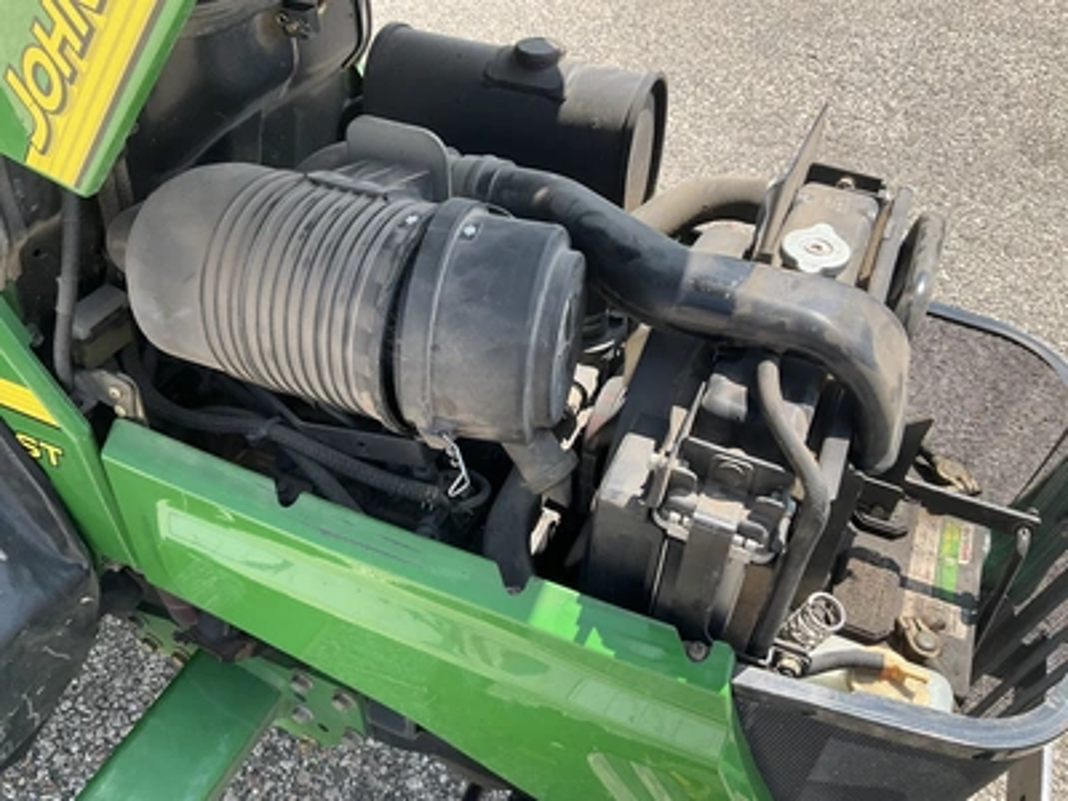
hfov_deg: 61.7
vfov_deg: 48.2
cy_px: 400
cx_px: 534
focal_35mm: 29
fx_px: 895
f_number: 1.8
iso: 25
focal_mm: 3
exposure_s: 1/514
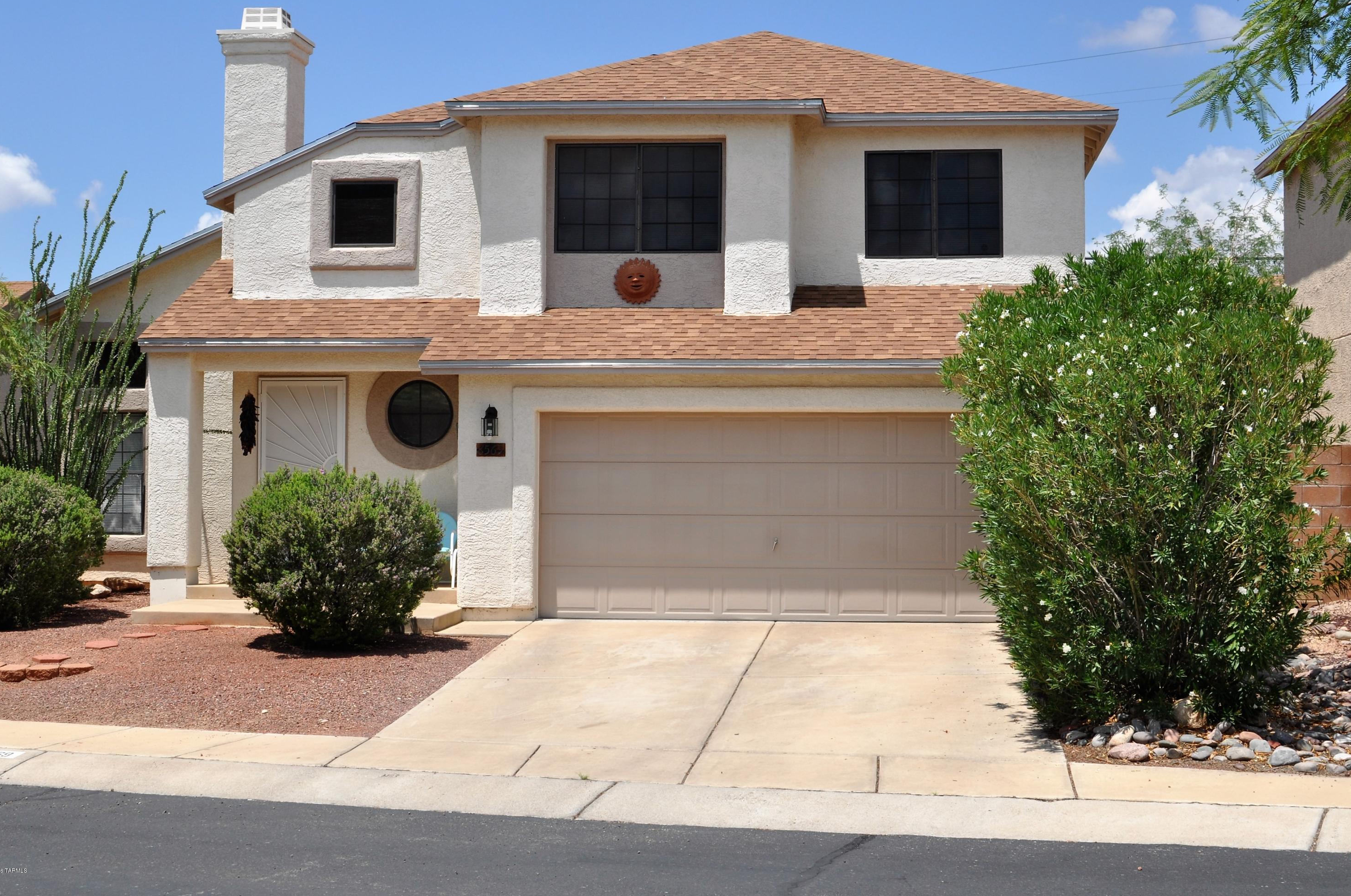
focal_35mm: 54
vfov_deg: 25.2
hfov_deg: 37.2
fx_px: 2005
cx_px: 672
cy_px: 442
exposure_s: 1/400
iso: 200
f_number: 10
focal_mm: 35
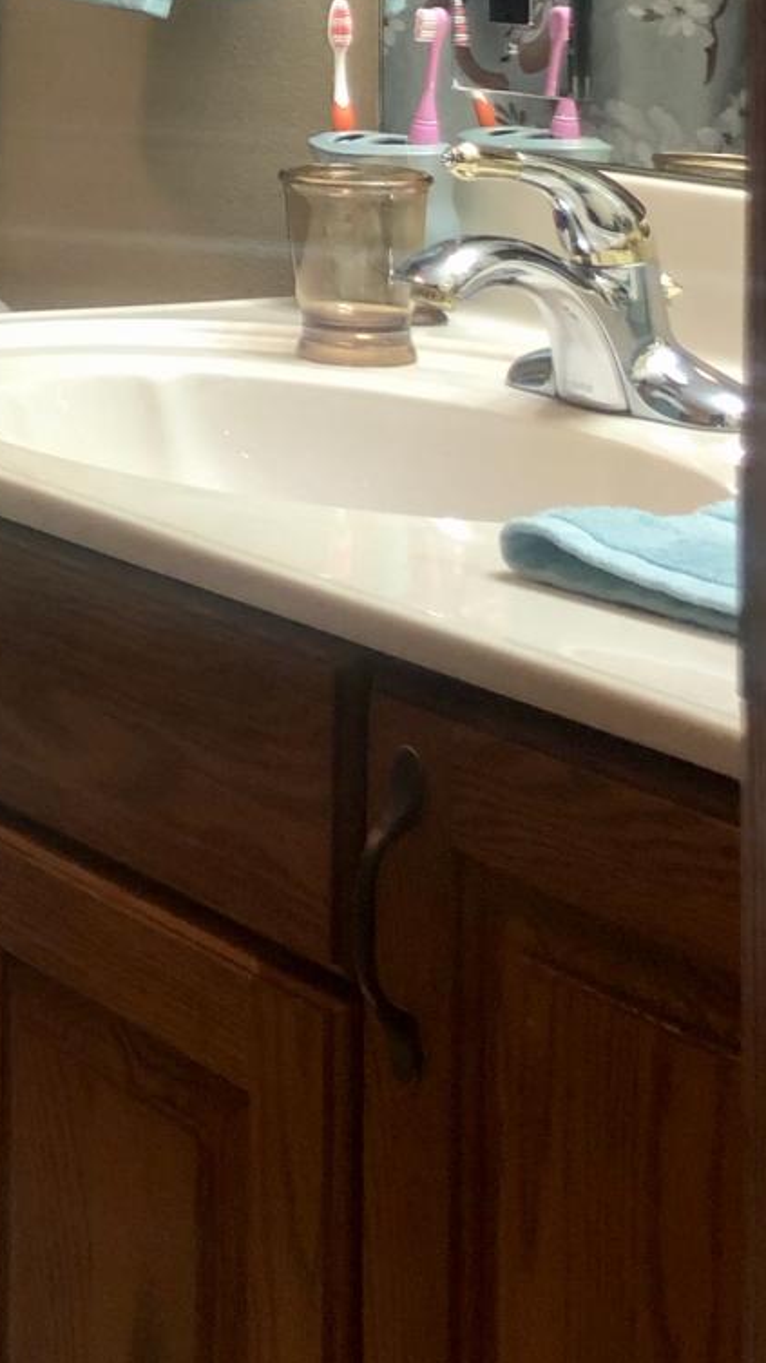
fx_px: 2928
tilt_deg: +0.5
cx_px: -553
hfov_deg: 13.6
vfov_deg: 24.5
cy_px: -122
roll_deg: +0.2
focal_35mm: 81
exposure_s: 1/17
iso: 40
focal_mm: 4
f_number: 1.8
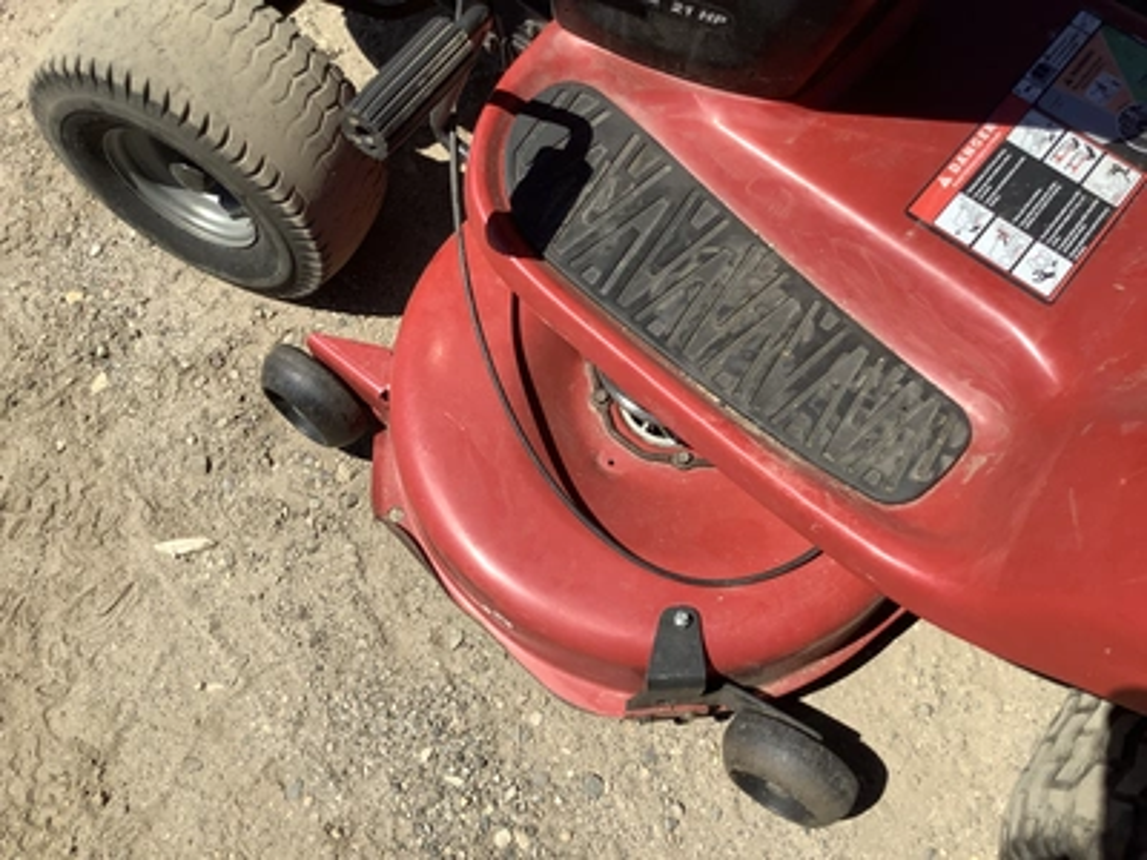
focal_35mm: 31
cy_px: 430
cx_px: 574
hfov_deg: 58.4
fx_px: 1027
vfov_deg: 45.4
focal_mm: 3.3
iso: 25
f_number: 2.4
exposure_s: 1/1481
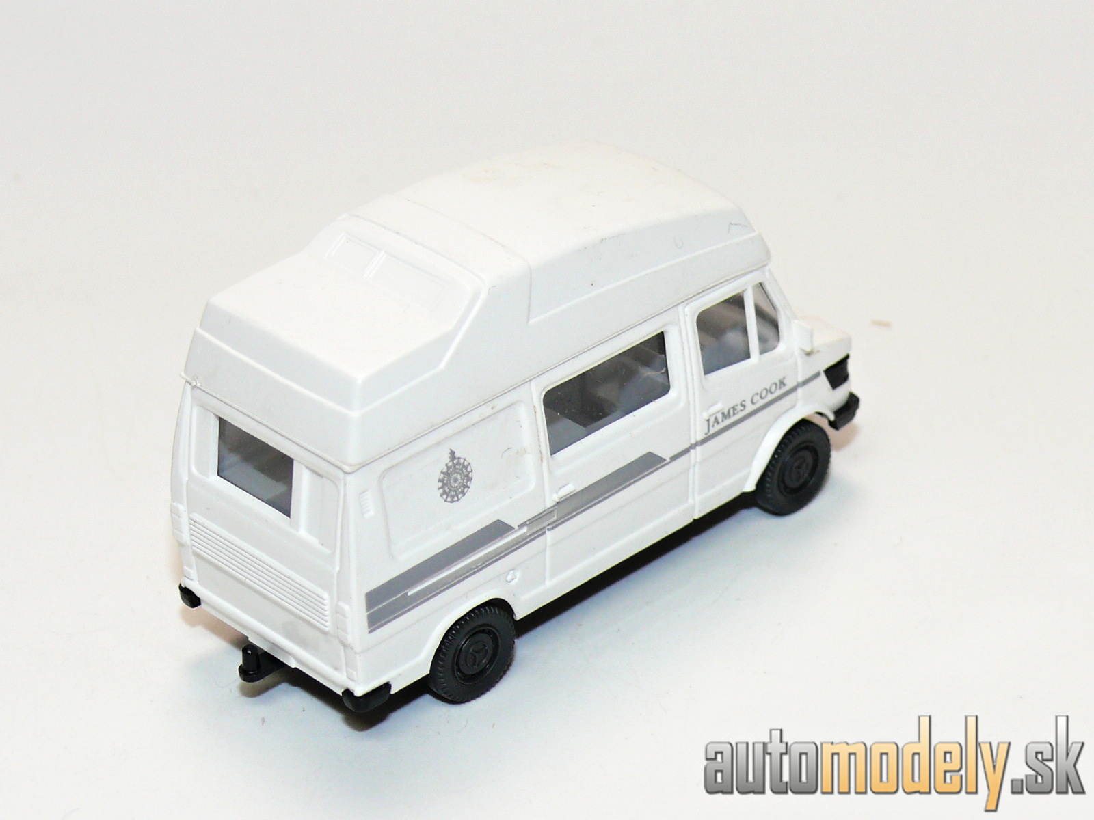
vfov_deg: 13.5
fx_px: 3476
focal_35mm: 110
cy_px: 410
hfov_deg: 17.9
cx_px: 547
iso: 100
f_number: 4
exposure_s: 1/30
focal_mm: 14
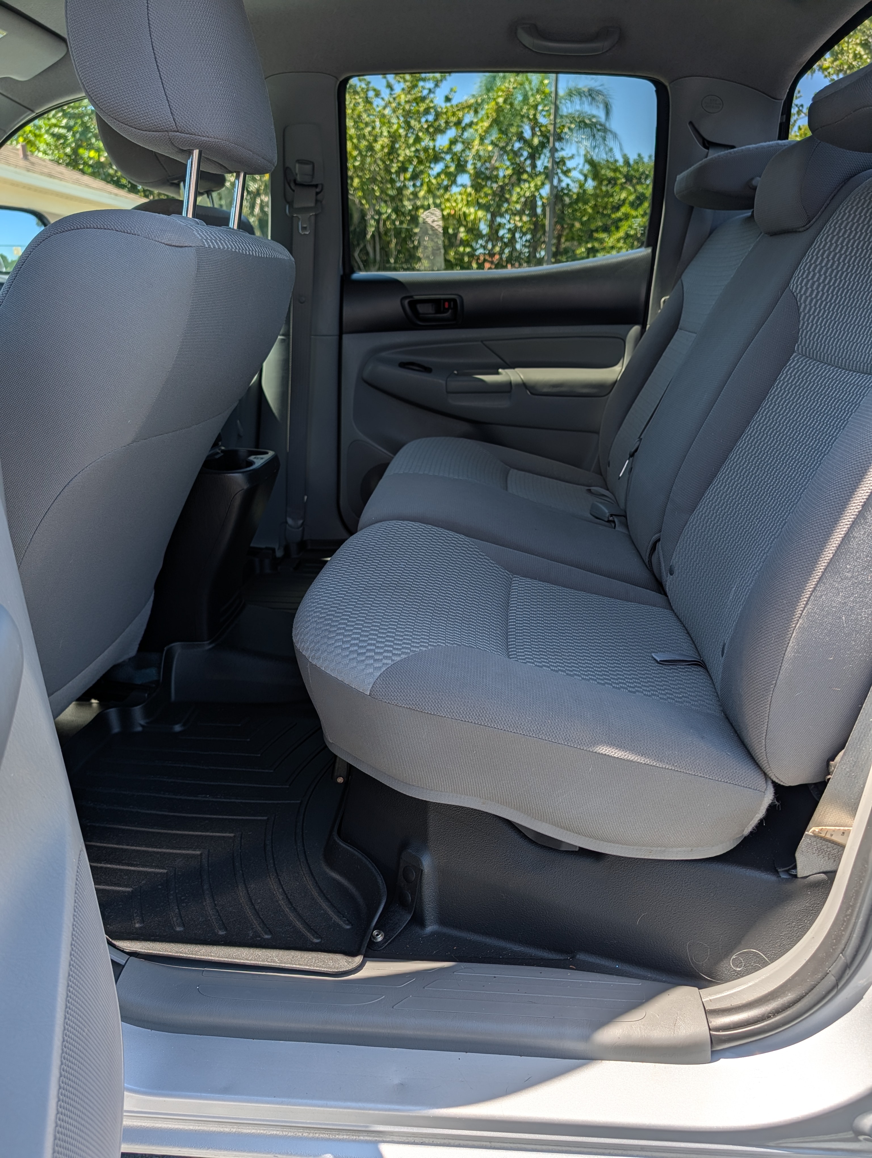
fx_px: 804
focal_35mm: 24
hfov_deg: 56.9
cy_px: 579
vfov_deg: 71.5
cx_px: 436
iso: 17
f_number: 1.68
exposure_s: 1/490
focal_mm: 6.9
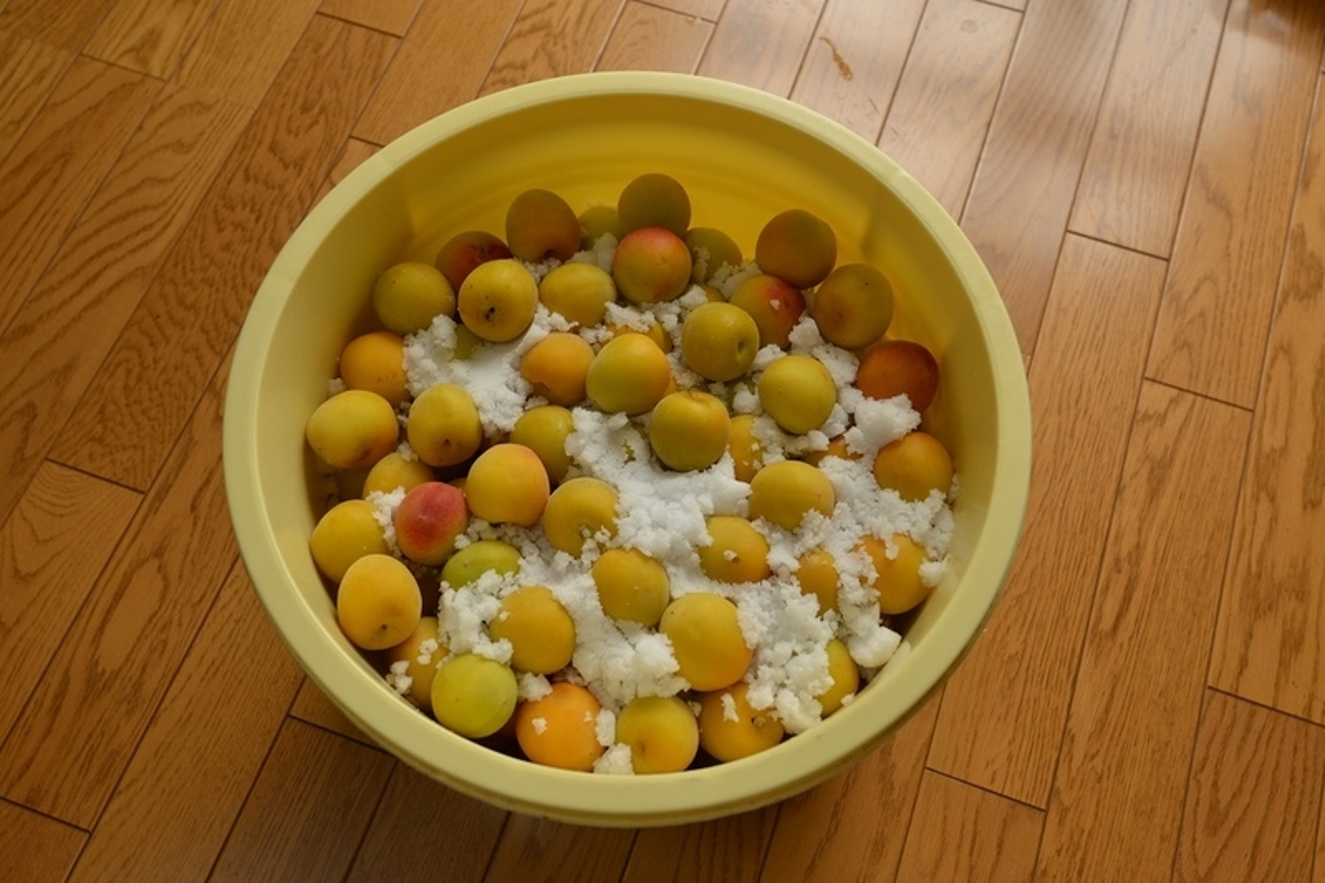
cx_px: 662
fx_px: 1288
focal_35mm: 35
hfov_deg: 54.4
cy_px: 442
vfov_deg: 37.8
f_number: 7.1
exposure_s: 1/125
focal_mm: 35
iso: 400
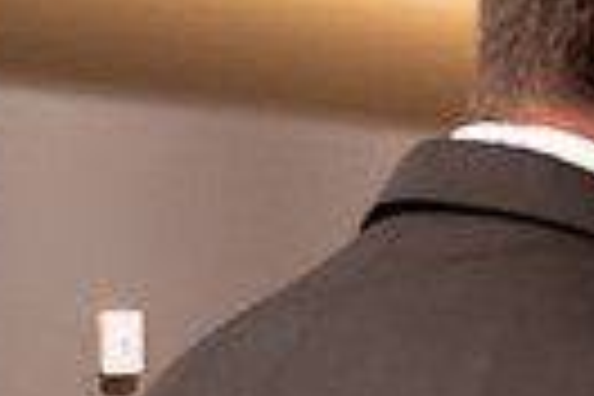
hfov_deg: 14.8
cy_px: 286
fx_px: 2029
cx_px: 1022
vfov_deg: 11.1
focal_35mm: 123
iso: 1250
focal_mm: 28
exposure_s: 1/30
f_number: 2.8
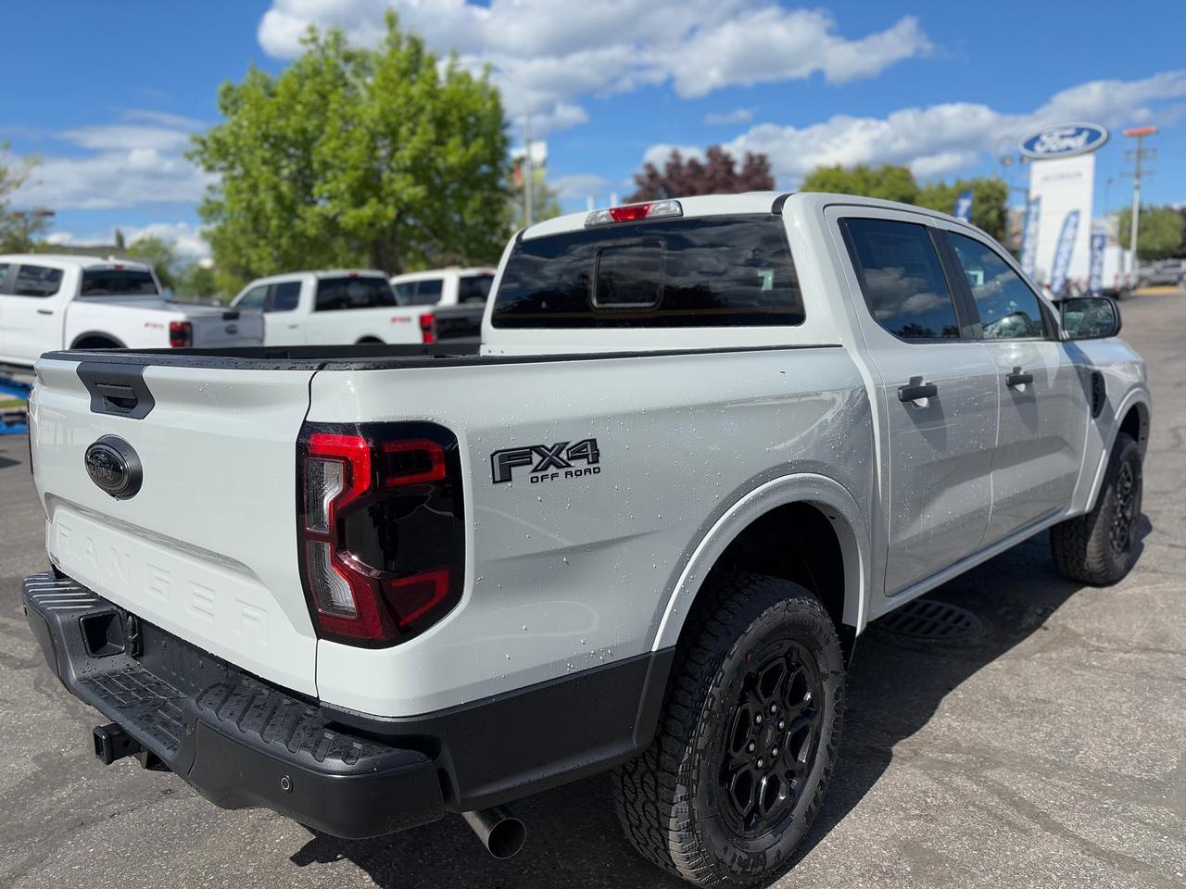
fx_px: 891
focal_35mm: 26
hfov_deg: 67.3
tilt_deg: -8.8
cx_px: 593
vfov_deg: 53.1
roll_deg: +1.0
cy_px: 444
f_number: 1.6
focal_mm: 5.96
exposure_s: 1/4329
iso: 50
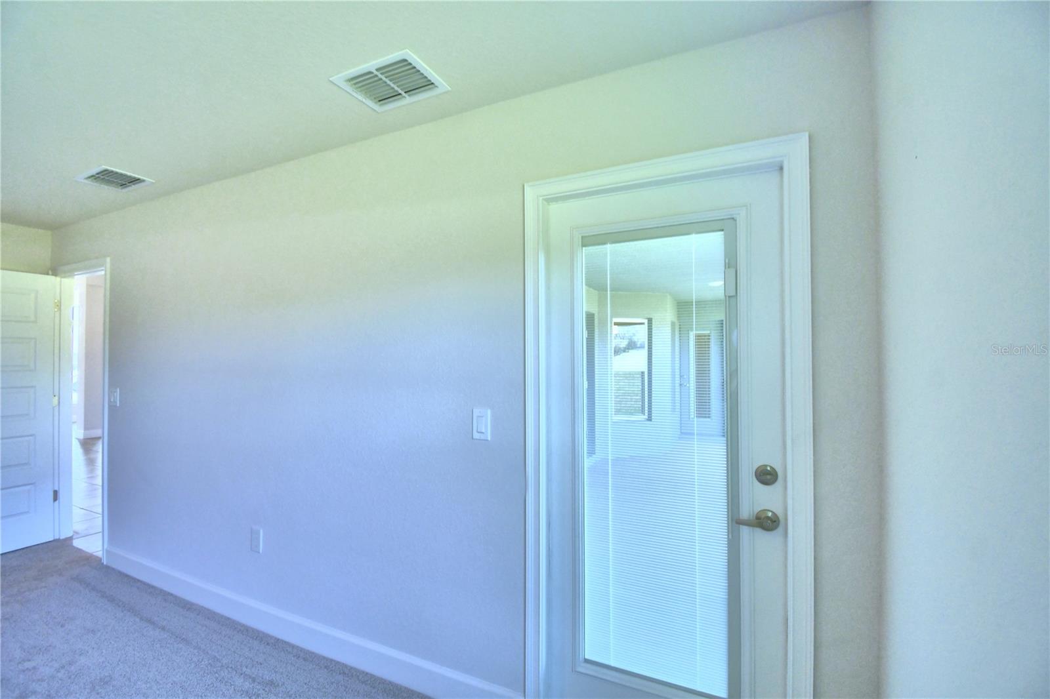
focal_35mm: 15
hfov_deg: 100.4
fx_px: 437
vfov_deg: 77.3
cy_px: 350
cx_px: 525
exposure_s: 1/125
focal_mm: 10
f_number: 4.5
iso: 400
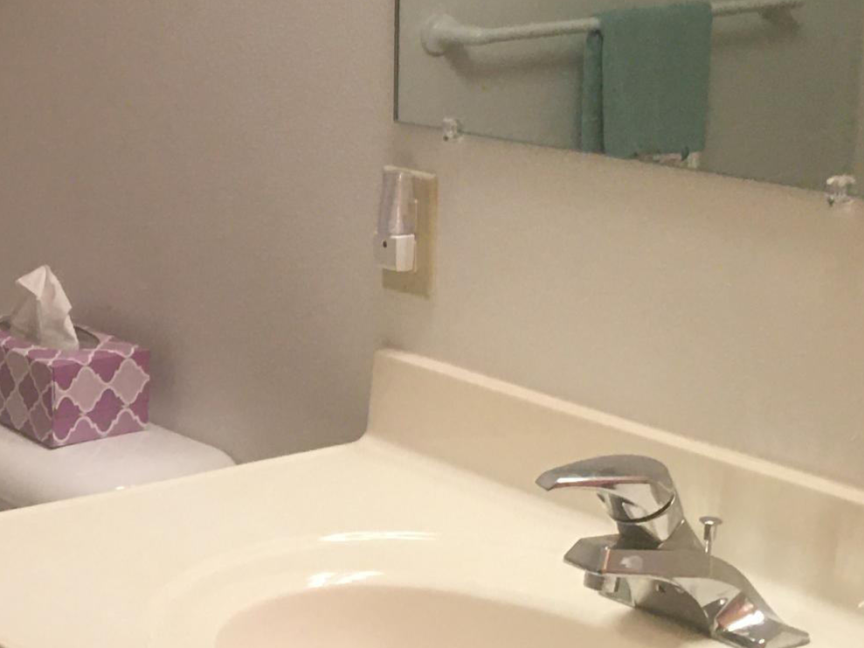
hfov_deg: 21.1
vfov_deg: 16.8
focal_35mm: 88
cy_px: 349
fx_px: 2196
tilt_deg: -15.6
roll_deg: +0.1
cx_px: -92
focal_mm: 4.15
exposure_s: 1/30
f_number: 2.2
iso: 40
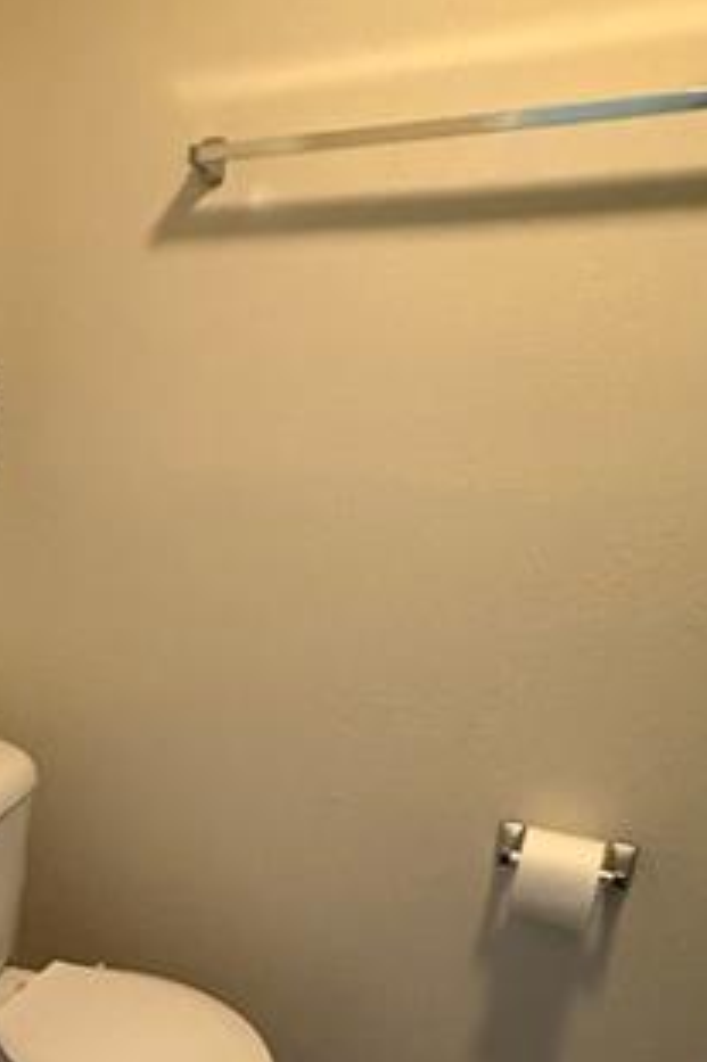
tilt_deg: -19.0
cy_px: 738
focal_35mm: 36
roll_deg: +0.4
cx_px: 31
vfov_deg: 51.8
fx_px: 1062
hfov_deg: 34.2
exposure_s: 1/60
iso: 1000
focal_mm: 2.22
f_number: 2.2
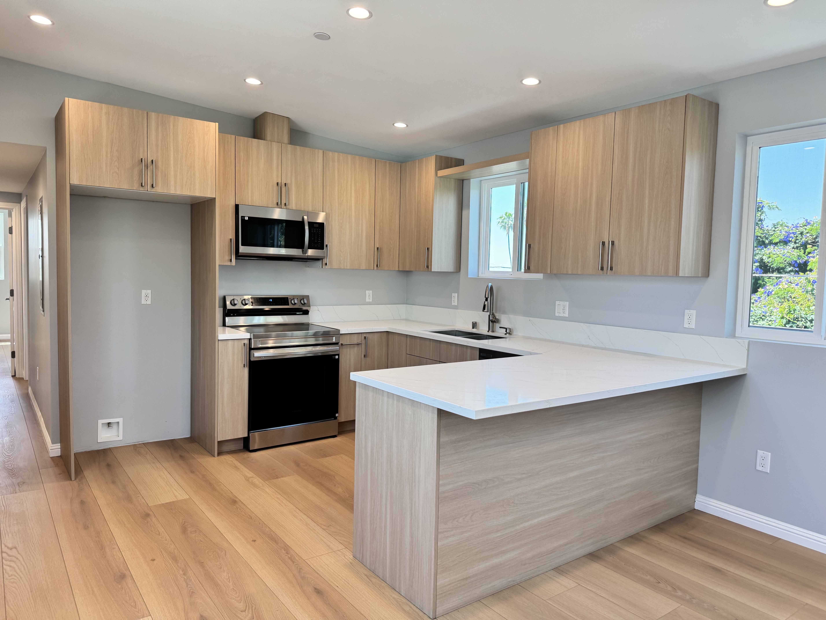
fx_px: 573
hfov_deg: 71.6
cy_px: 310
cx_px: 413
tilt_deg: -4.5
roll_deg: -1.3
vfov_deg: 56.8
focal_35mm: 24
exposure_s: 1/159
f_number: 1.78
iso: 100
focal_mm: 6.76
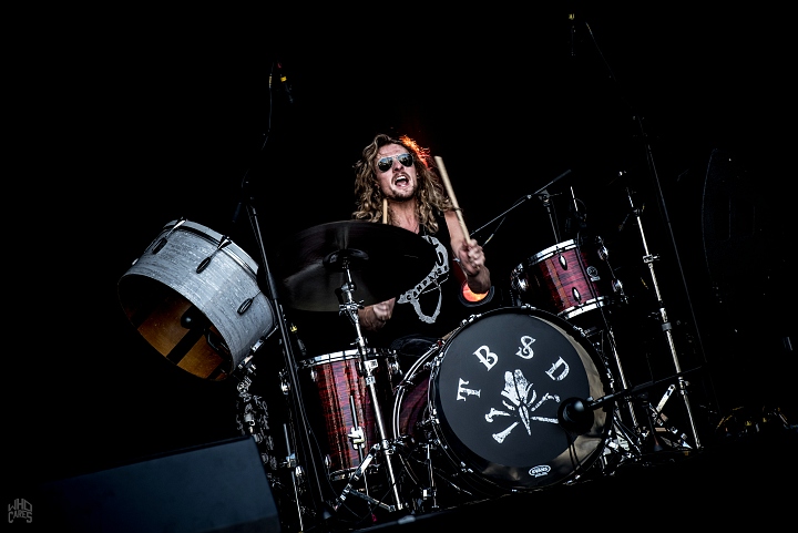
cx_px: 399
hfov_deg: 10.3
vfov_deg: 6.9
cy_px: 266
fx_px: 4436
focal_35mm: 200
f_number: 8
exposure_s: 1/100
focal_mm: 200
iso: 320
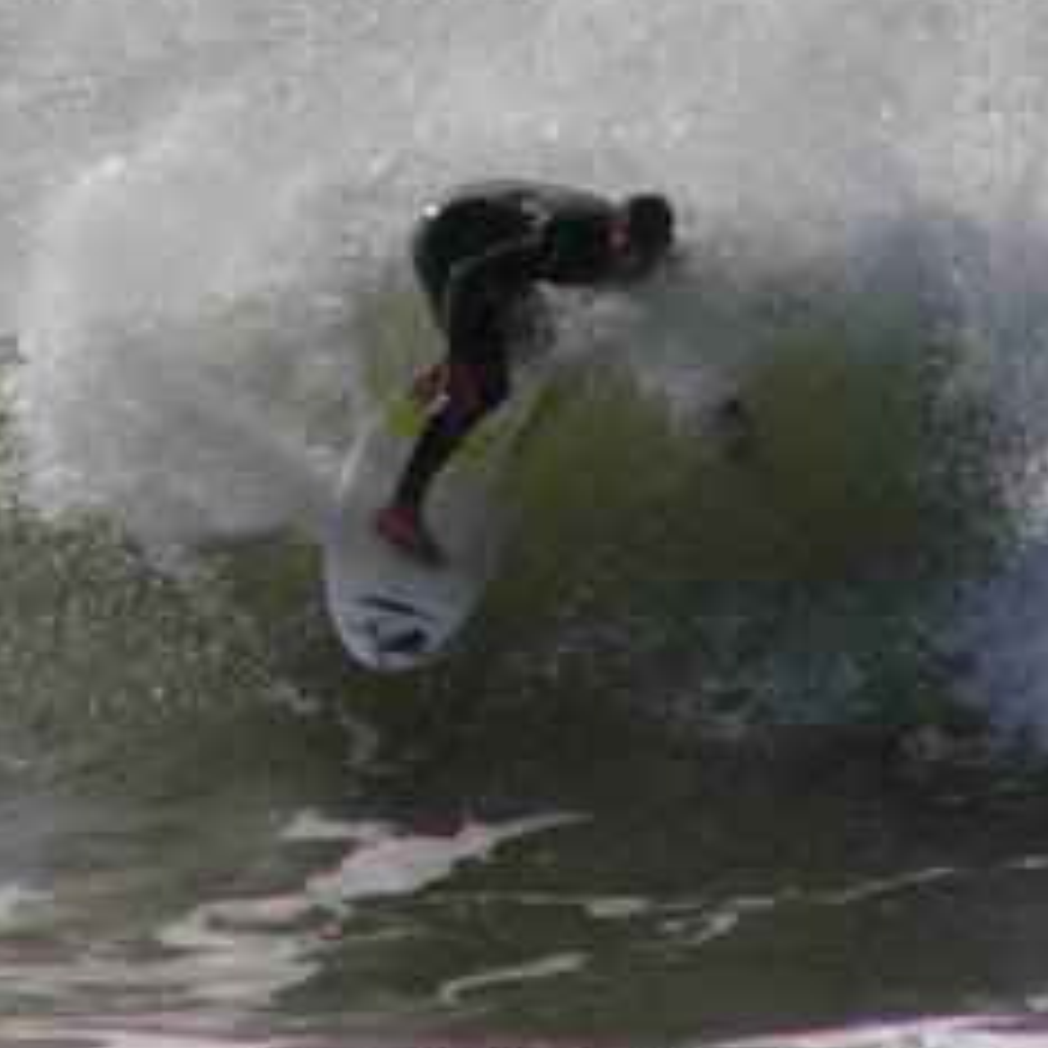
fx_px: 30827
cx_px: 425
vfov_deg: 1.9
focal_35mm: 900
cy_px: 283
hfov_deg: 1.9
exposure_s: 1/1300
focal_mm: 72
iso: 50
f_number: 5.2
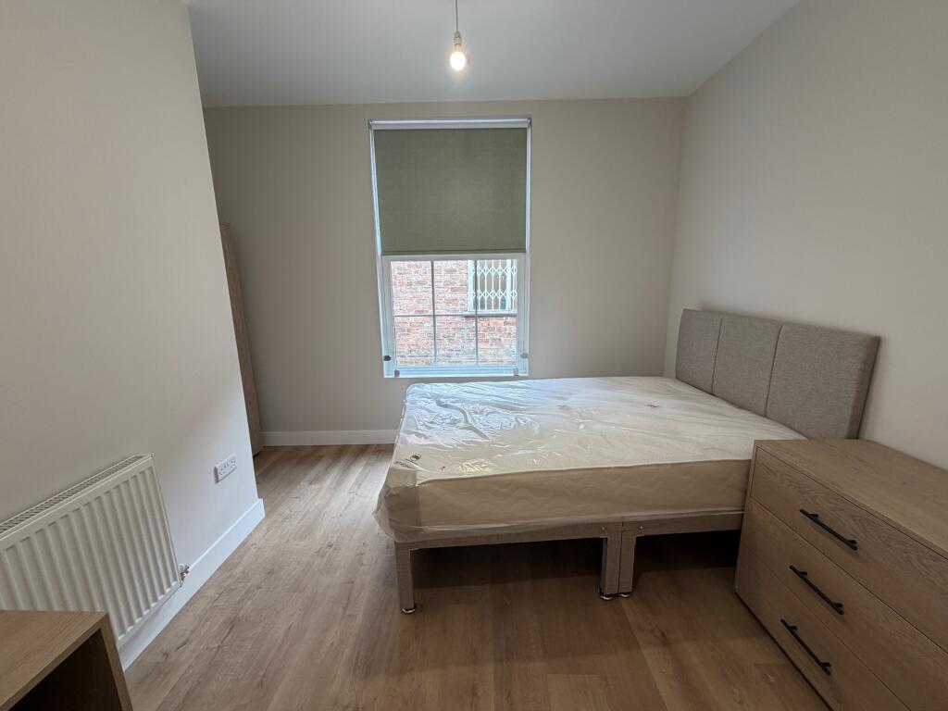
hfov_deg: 102.1
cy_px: 356
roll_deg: +1.6
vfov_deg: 85.7
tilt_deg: -11.6
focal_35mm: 14
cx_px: 474
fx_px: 383
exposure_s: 1/100
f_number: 2.2
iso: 200
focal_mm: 2.22
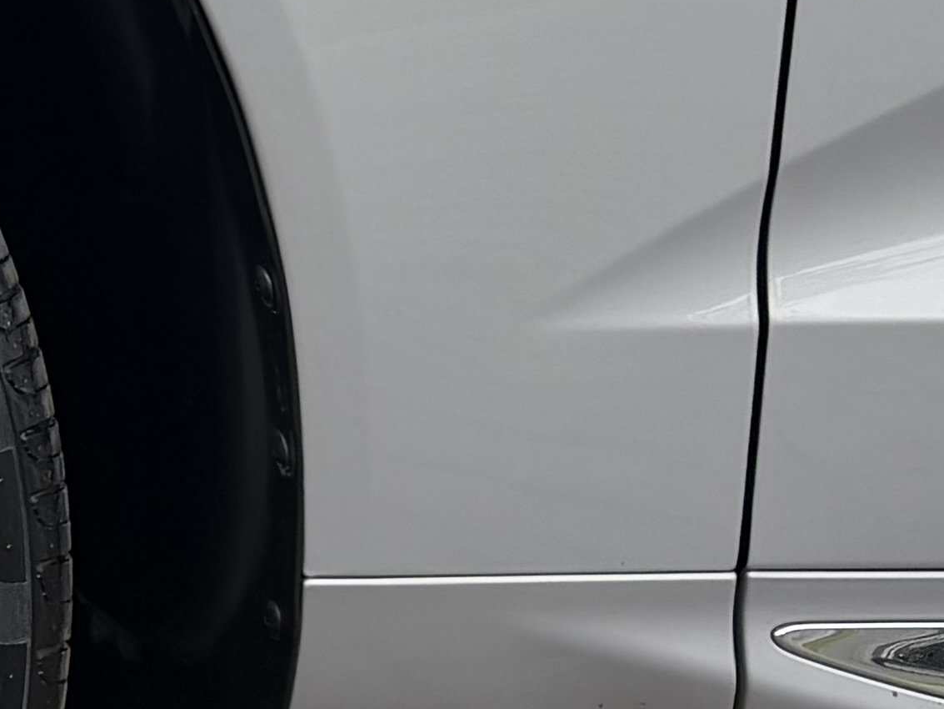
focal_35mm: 121
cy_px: 14
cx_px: -727
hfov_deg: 14.4
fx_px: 3300
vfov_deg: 12.1
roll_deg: -2.0
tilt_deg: -9.5
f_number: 1.78
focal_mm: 6.76
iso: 80
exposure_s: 1/1855
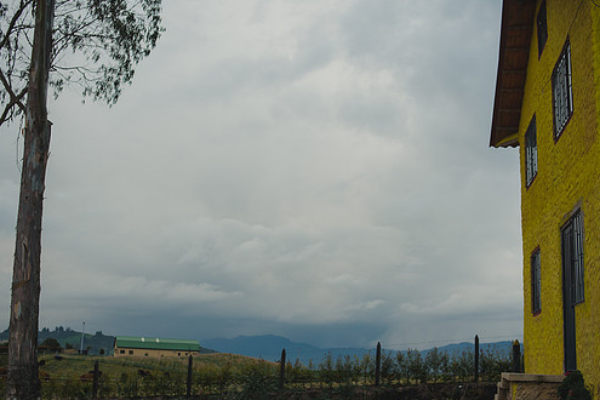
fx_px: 683
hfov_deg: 47.4
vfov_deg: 32.6
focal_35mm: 41
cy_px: 224
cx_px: 296
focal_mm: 35
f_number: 3.2
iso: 125
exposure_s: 1/200
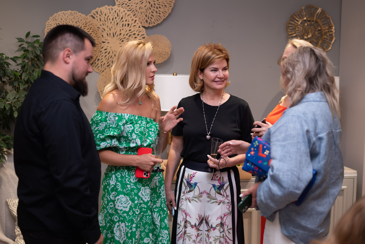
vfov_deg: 27.0
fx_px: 507
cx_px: 182
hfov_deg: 39.6
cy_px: 122
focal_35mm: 50
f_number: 2.2
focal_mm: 50
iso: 160
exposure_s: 1/200
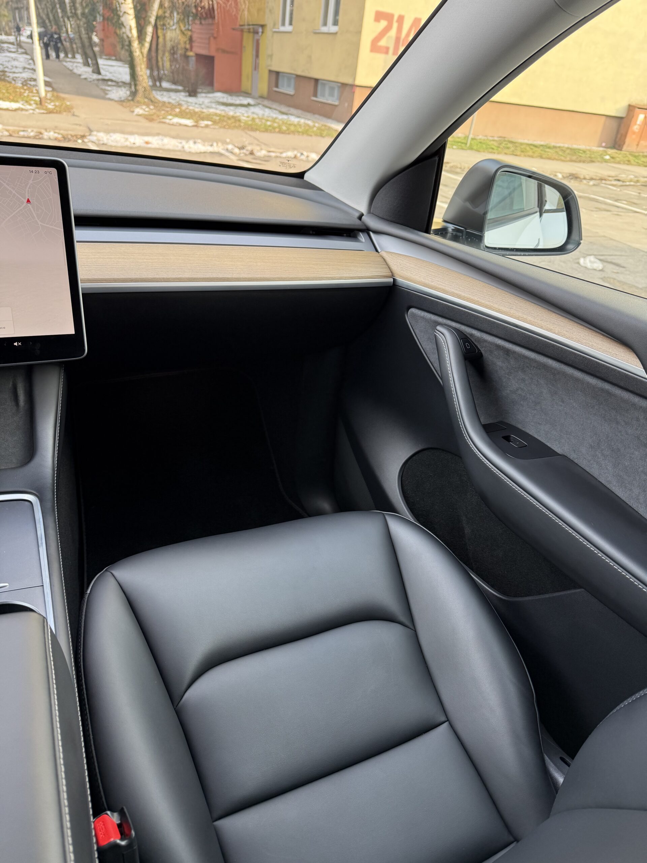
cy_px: 432
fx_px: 598
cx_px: 324
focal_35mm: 24
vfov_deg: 71.6
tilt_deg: -29.4
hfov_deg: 56.8
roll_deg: -7.7
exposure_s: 1/122
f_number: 1.78
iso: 125
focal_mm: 6.76
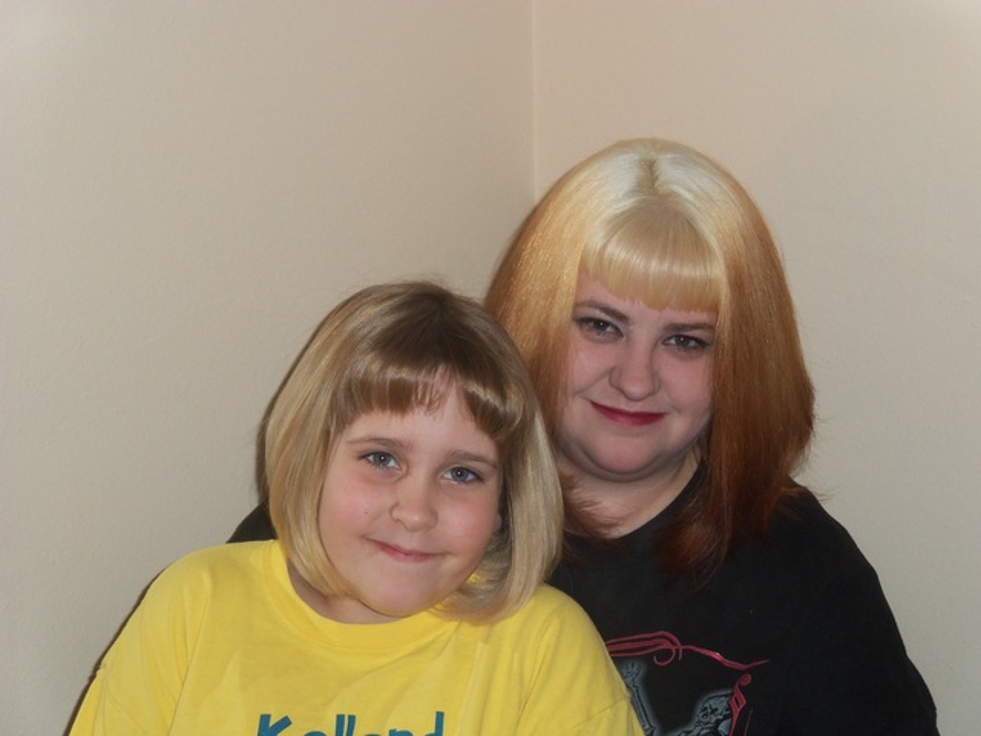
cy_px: 368
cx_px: 490
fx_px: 2182
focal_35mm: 77
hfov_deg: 25.3
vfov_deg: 19.1
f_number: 5
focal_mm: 13.7
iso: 125
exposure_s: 1/80
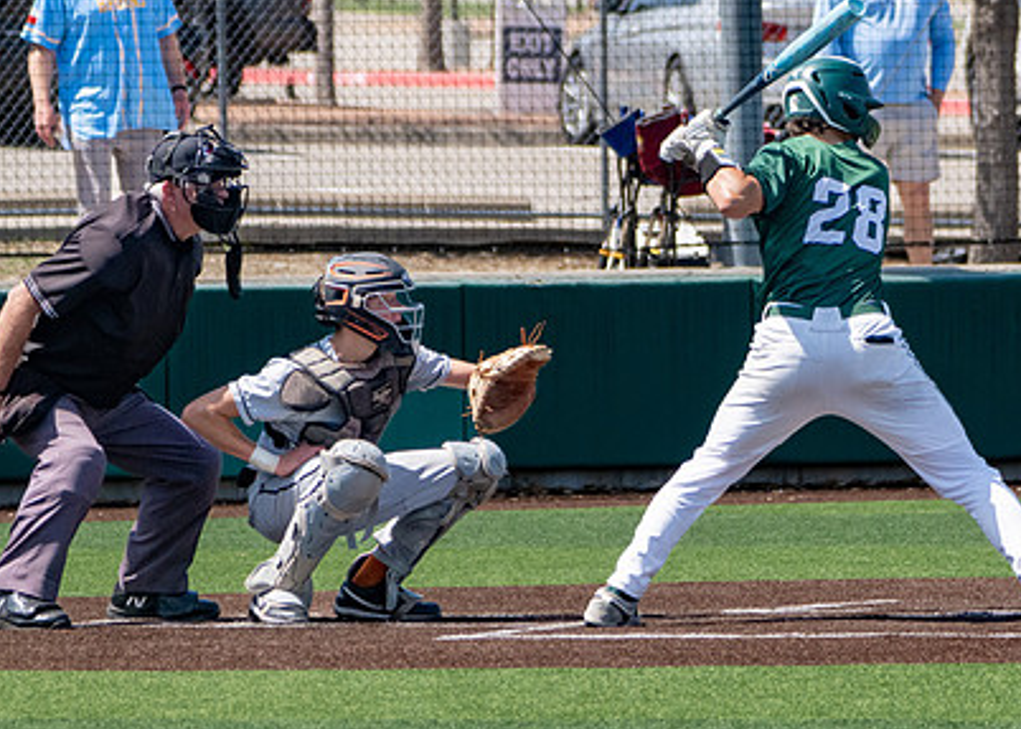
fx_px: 14322
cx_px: 796
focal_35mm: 494
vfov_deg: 2.9
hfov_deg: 4.1
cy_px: 288
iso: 800
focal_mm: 213
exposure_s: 1/2500
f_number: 7.1
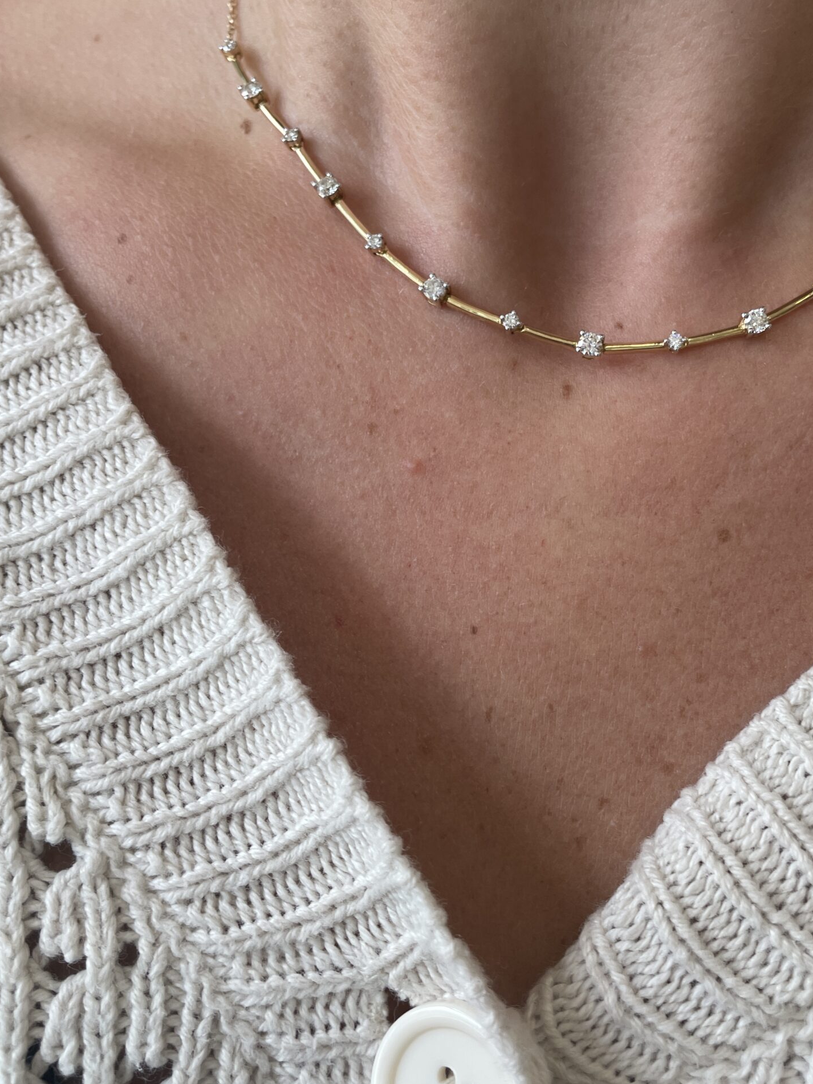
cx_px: 544
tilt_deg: -36.7
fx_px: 1096
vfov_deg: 52.6
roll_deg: -3.9
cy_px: 491
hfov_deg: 40.2
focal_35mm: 35
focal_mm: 4.2
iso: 32
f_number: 1.6
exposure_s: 1/134
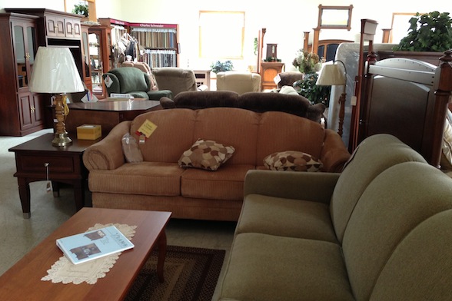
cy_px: 154
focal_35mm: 35
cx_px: 229
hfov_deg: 54.4
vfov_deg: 37.8
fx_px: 439
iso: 125
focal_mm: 4.13
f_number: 2.4
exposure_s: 1/20
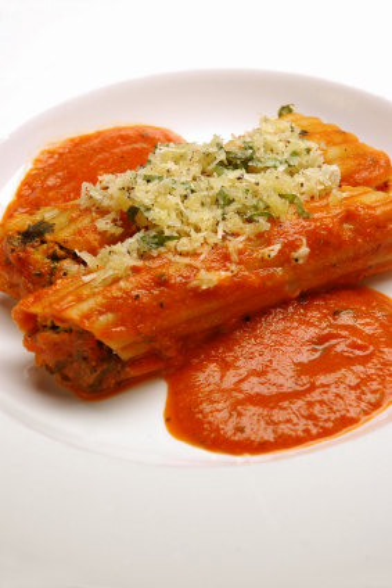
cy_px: 294
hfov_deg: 14.7
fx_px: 1518
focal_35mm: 93
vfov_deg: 21.9
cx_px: 196
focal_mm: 62
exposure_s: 1/200
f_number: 8
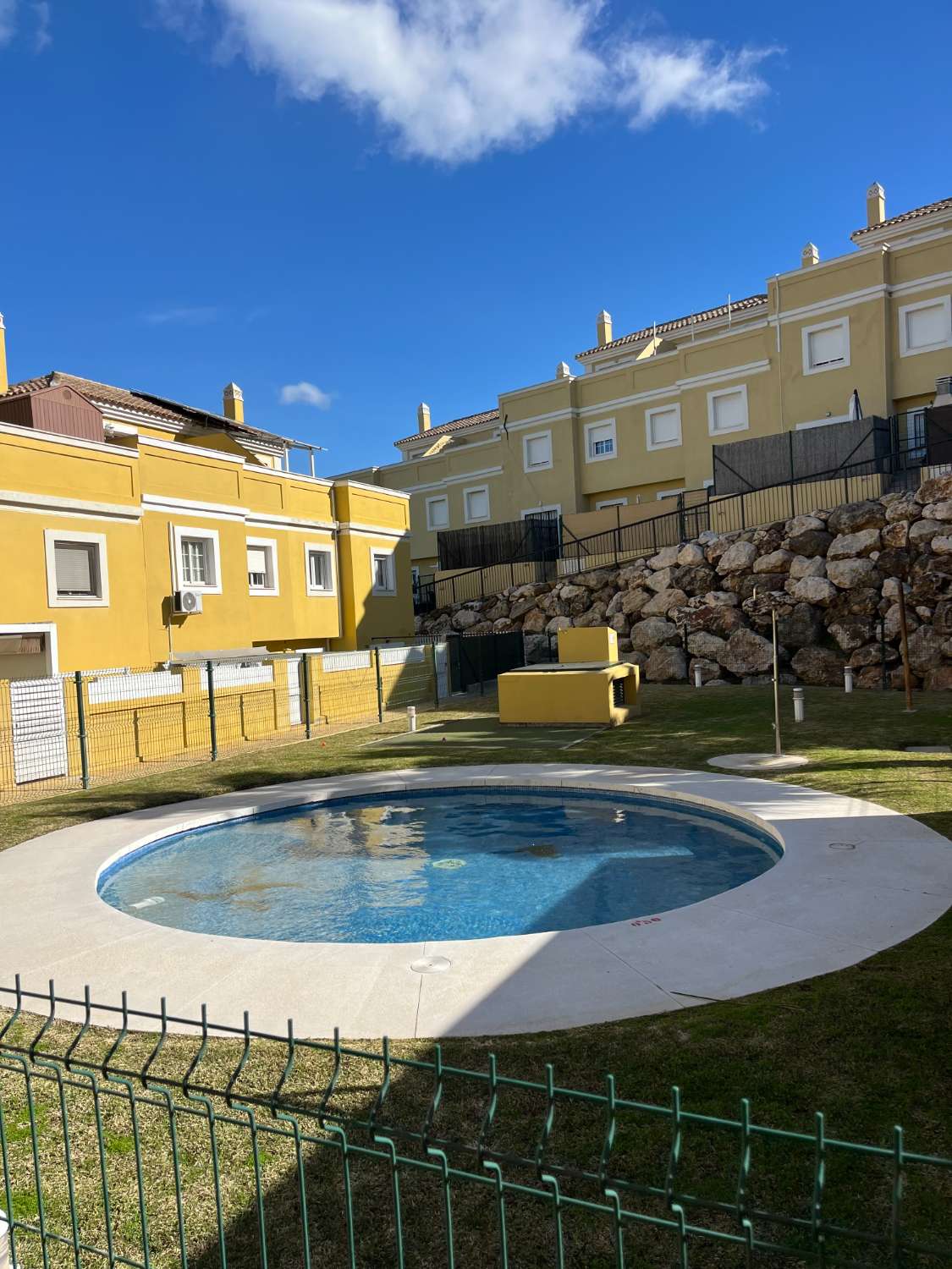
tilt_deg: -6.1
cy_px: 634
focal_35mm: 26
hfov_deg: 53.1
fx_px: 953
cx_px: 476
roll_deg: +1.6
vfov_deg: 67.3
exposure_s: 1/4310
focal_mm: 5.1
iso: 50
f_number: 1.6
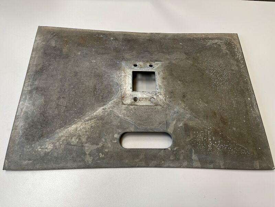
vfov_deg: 53.1
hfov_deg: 67.3
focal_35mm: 26
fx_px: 207
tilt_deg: -64.2
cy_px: 104
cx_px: 138
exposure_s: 1/124
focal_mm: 5.1
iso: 32
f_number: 1.6
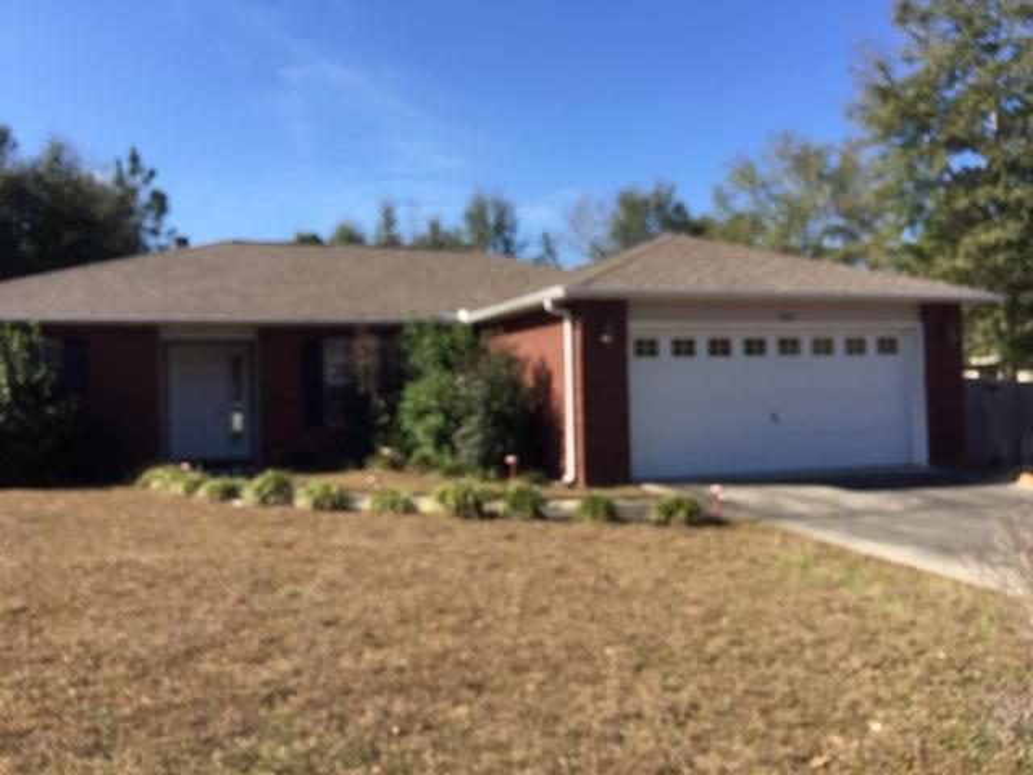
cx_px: 516
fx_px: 865
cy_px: 388
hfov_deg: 61.7
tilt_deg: +1.6
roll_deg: -0.4
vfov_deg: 48.2
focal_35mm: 29
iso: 32
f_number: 2.2
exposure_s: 1/1412
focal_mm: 4.15
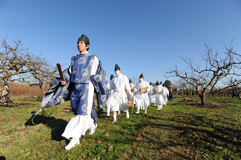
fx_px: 114
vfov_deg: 70.4
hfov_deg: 93.3
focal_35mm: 17
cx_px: 120
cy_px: 80
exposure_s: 1/1250
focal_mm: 17
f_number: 8
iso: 400
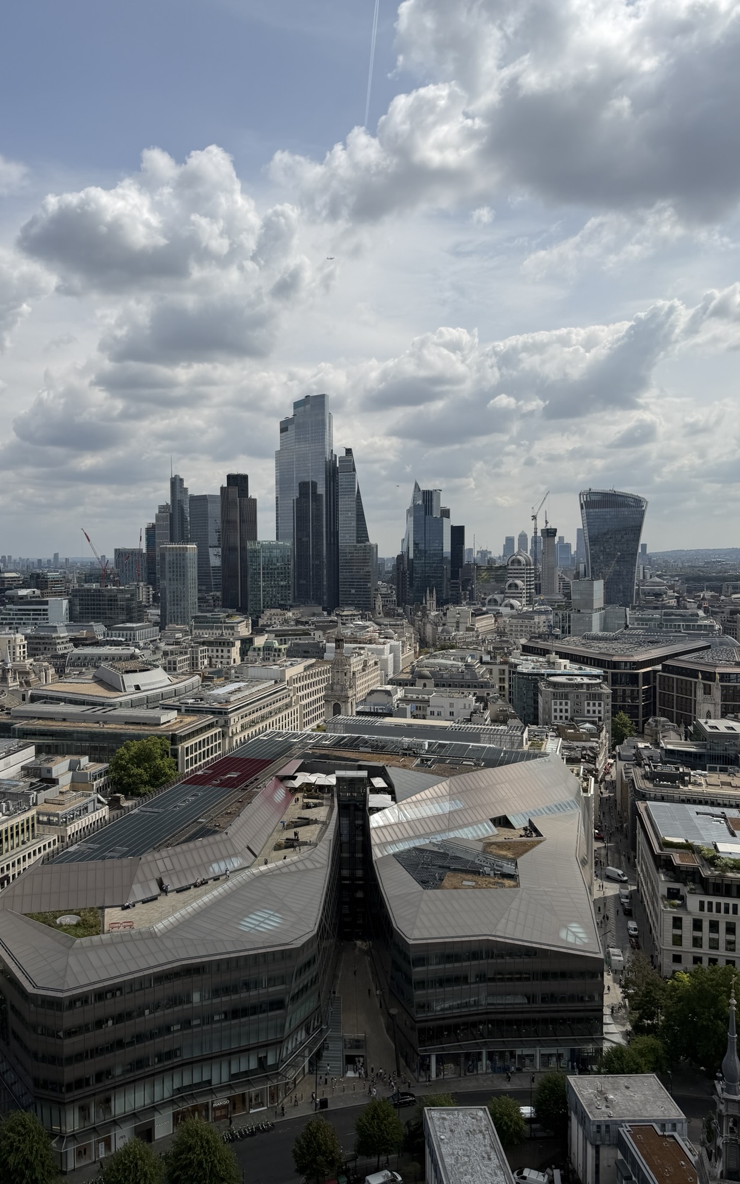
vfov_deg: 70.4
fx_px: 839
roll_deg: +0.6
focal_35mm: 26
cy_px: 592
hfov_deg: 47.3
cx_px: 293
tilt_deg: -2.4
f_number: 1.78
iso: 80
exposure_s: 1/10309
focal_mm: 6.76
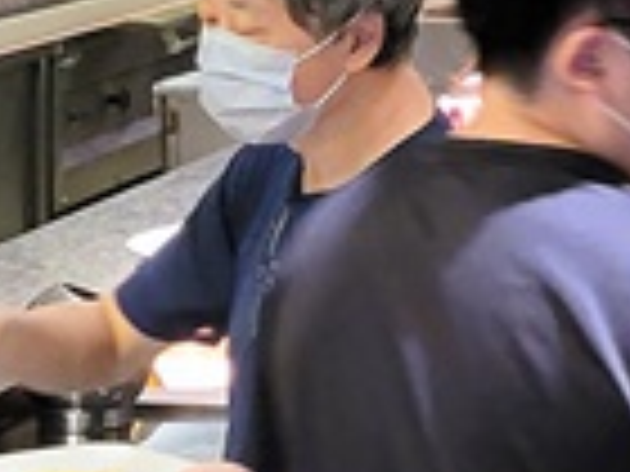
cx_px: 904
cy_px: -364
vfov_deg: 7.7
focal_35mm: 186
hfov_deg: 10.3
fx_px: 3385
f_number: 1.8
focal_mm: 5.4
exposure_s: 1/40
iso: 160
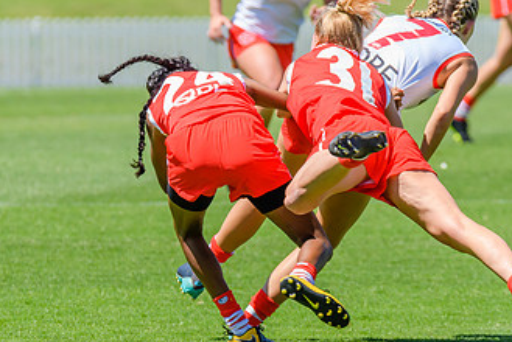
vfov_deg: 1.8
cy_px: 177
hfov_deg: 2.7
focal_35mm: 755
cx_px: 218
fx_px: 10747
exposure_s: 1/2000
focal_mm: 350
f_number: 7.1
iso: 800
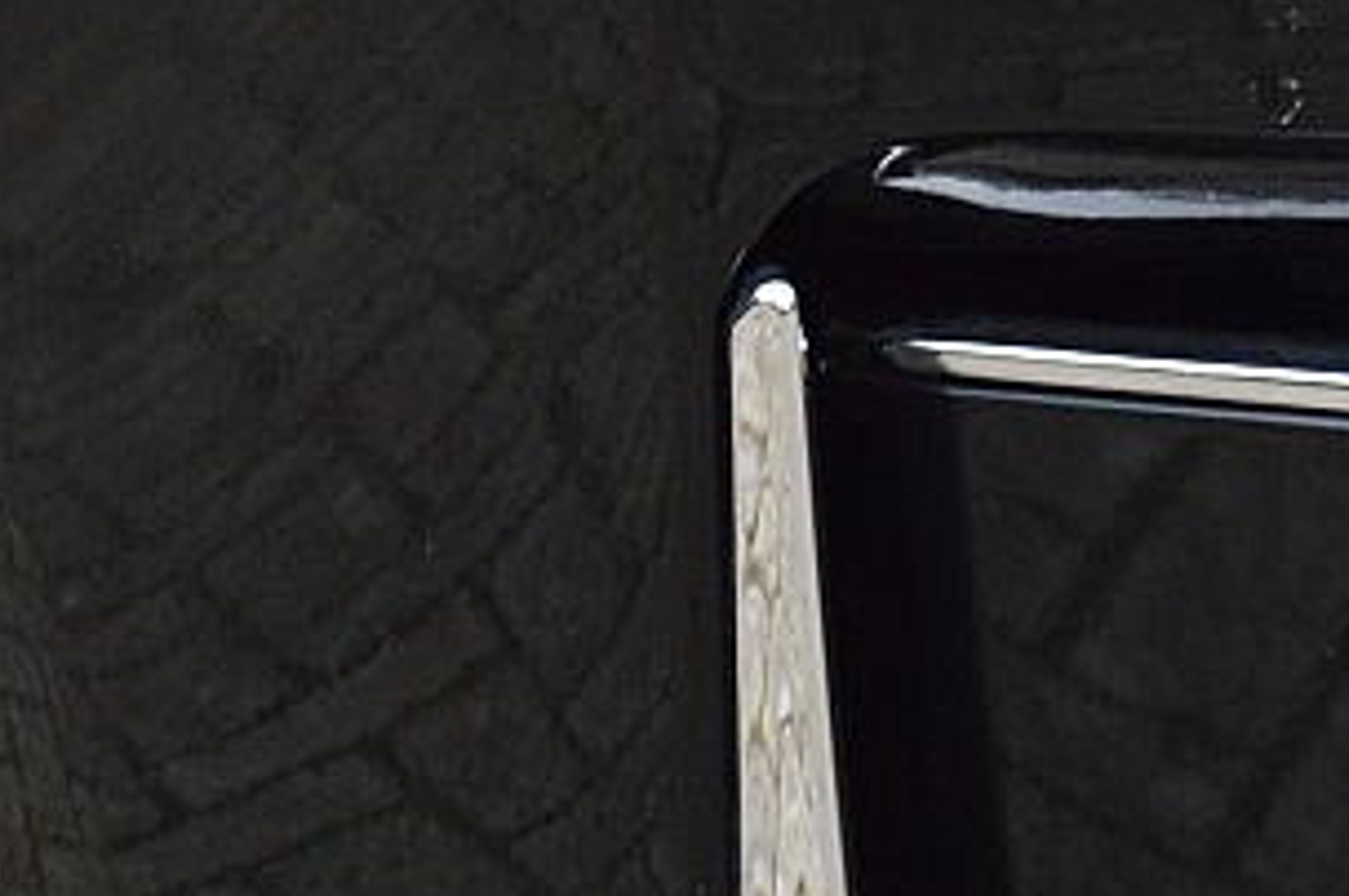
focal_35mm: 384
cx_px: 2019
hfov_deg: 5.3
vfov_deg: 3.5
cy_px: -909
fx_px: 14374
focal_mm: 48
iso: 400
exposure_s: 1/100
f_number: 9
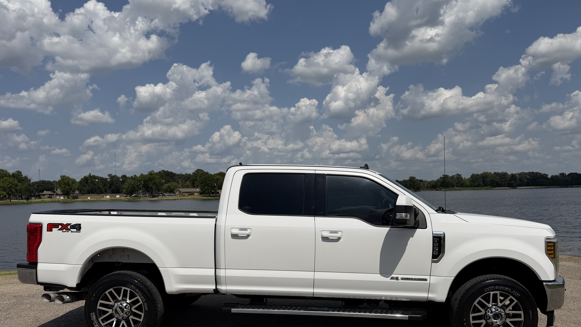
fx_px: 416
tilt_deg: -1.2
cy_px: 201
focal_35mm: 27
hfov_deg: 69.8
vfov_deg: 42.6
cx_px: 298
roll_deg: +1.2
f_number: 1.78
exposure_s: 1/11905
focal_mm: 6.76
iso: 80
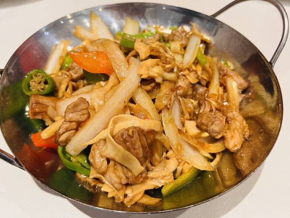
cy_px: 109
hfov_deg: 67.3
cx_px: 145
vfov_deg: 53.1
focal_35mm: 26
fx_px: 218
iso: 200
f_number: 1.5
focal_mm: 5.7
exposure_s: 1/60
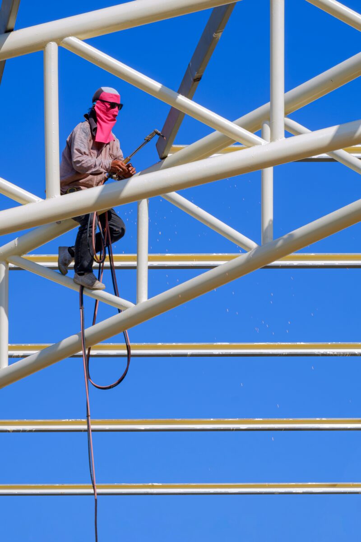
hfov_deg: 11.4
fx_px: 1805
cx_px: 180
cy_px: 271
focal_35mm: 120
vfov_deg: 17.1
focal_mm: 80
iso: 200
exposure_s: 1/250
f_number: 11
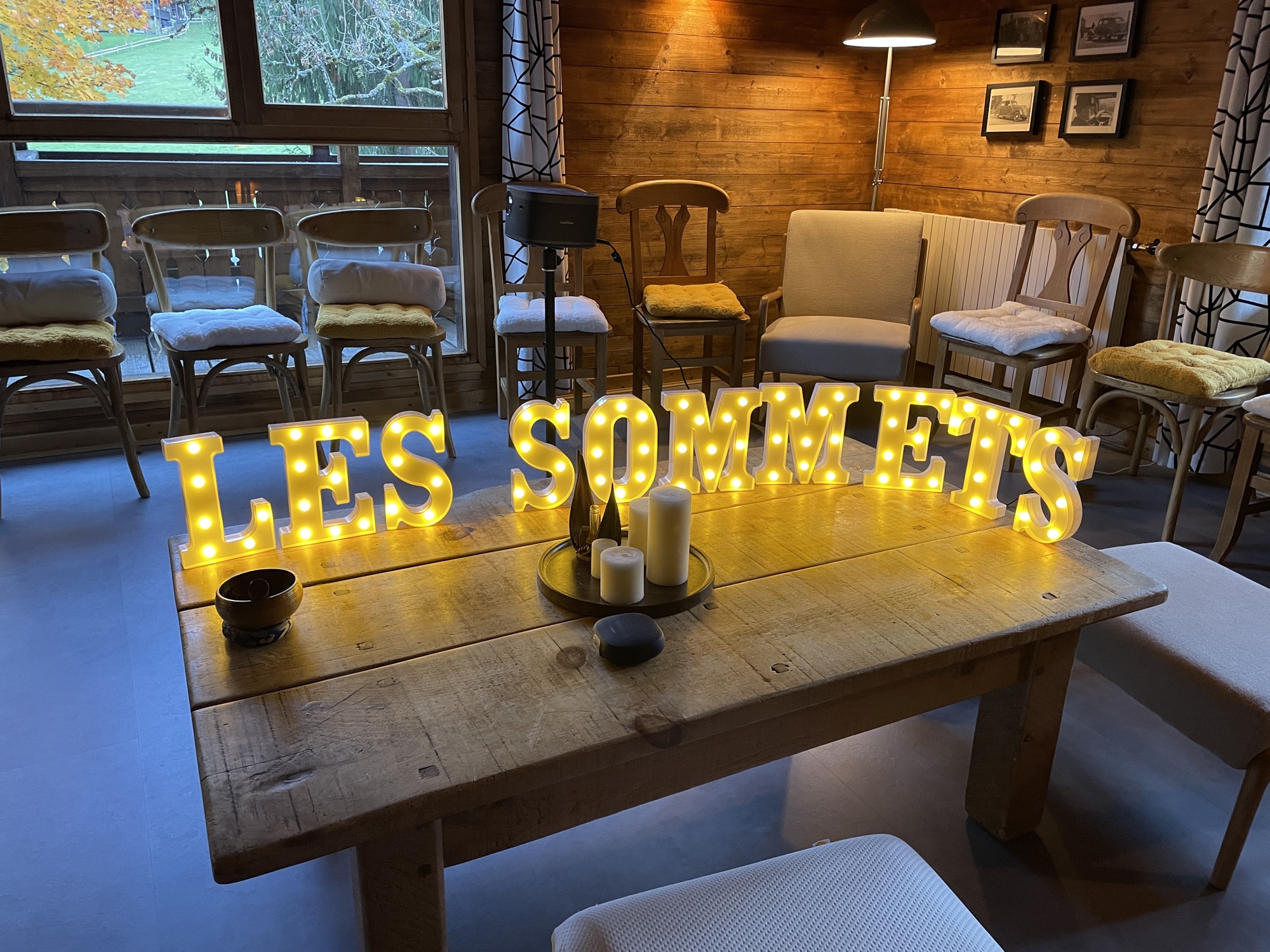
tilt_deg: -20.3
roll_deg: -0.9
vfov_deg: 53.1
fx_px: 954
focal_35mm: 26
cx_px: 635
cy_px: 476
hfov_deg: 67.3
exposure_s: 1/60
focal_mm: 4.2
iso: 200
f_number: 1.6
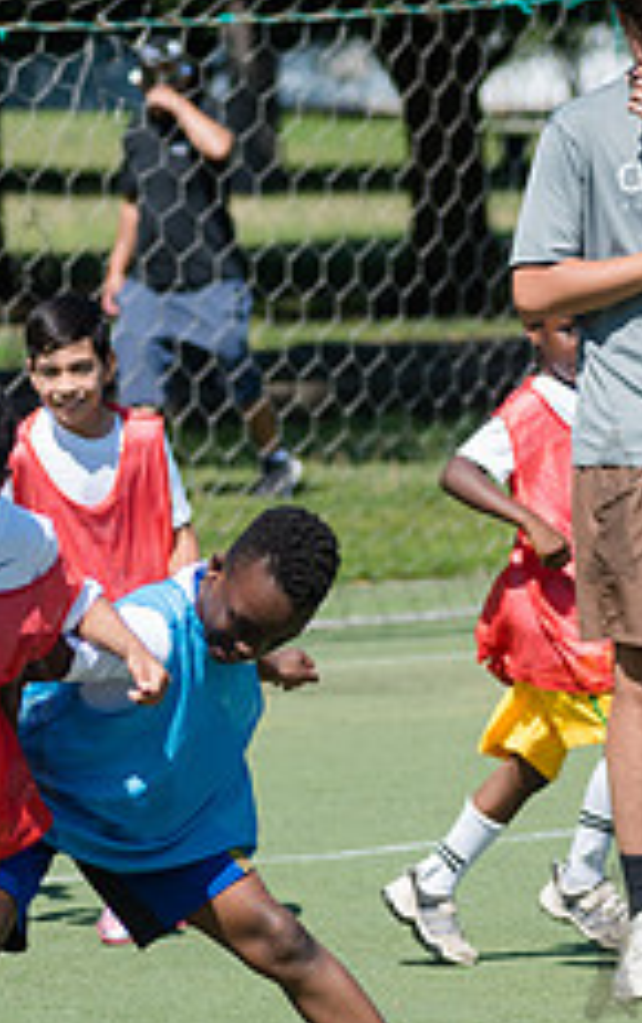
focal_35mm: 365
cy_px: 868
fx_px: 10186
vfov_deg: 5.7
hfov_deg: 3.6
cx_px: 275
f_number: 4
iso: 200
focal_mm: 120
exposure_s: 1/1600
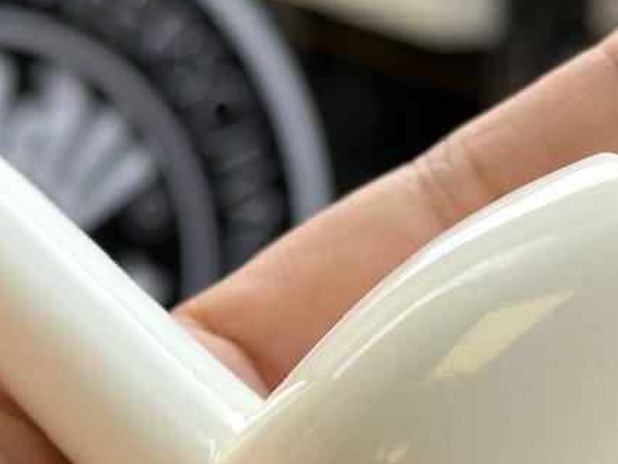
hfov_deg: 13.6
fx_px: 2589
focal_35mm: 145
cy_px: 311
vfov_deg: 10.2
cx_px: 360
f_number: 1.78
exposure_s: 1/399
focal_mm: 6.86
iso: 64
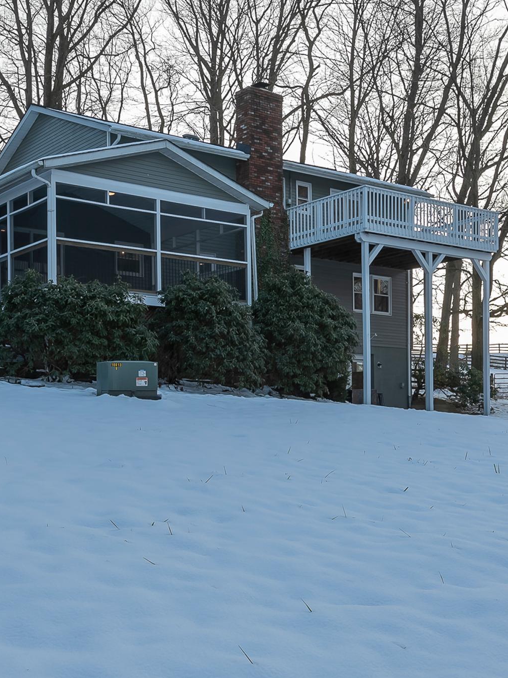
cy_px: 335
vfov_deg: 49.0
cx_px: 207
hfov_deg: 37.6
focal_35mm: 38
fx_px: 744
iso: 320
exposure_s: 1/200
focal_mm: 26
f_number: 11
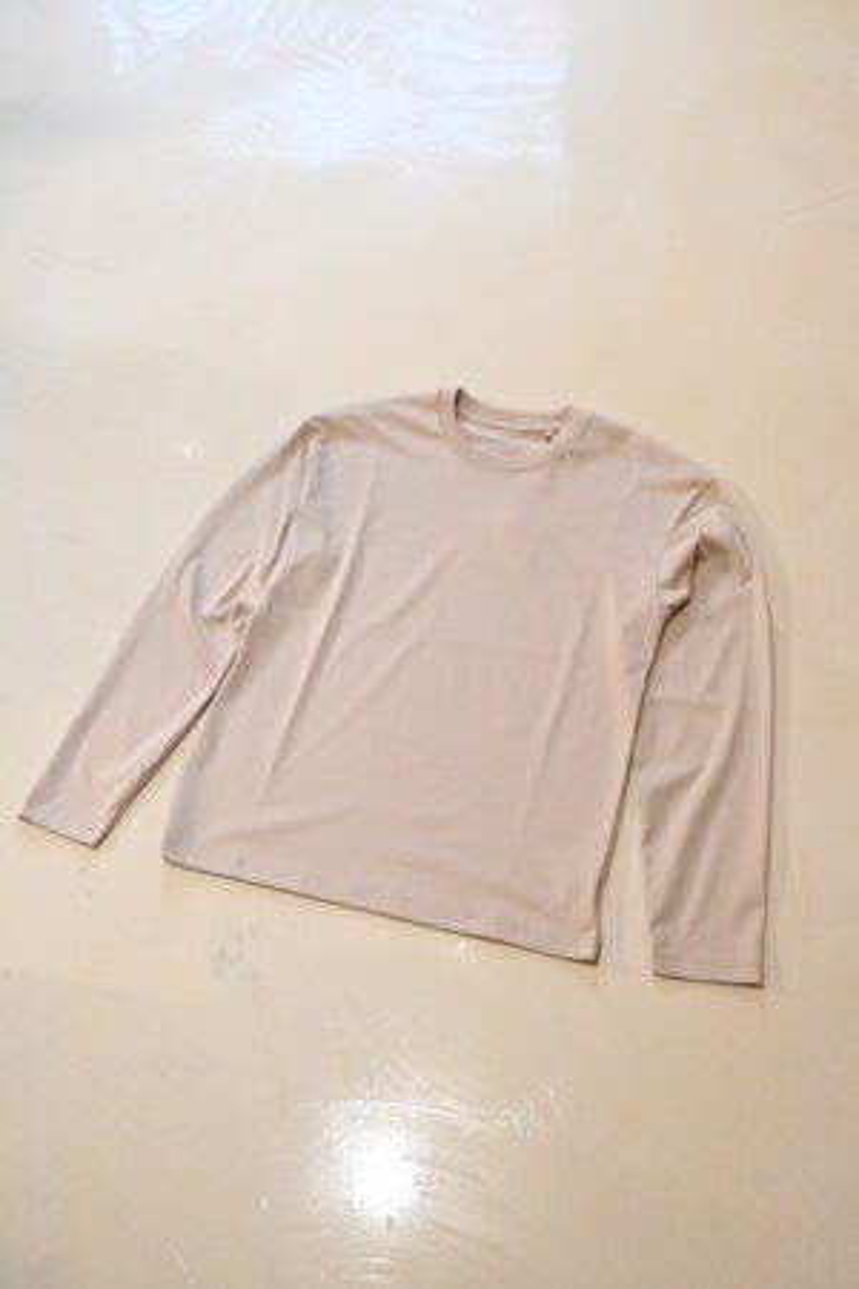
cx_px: 430
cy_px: 644
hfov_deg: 36.2
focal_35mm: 37
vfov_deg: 52.2
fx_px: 1315
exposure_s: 1/400
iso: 16000
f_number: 10
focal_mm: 24.5
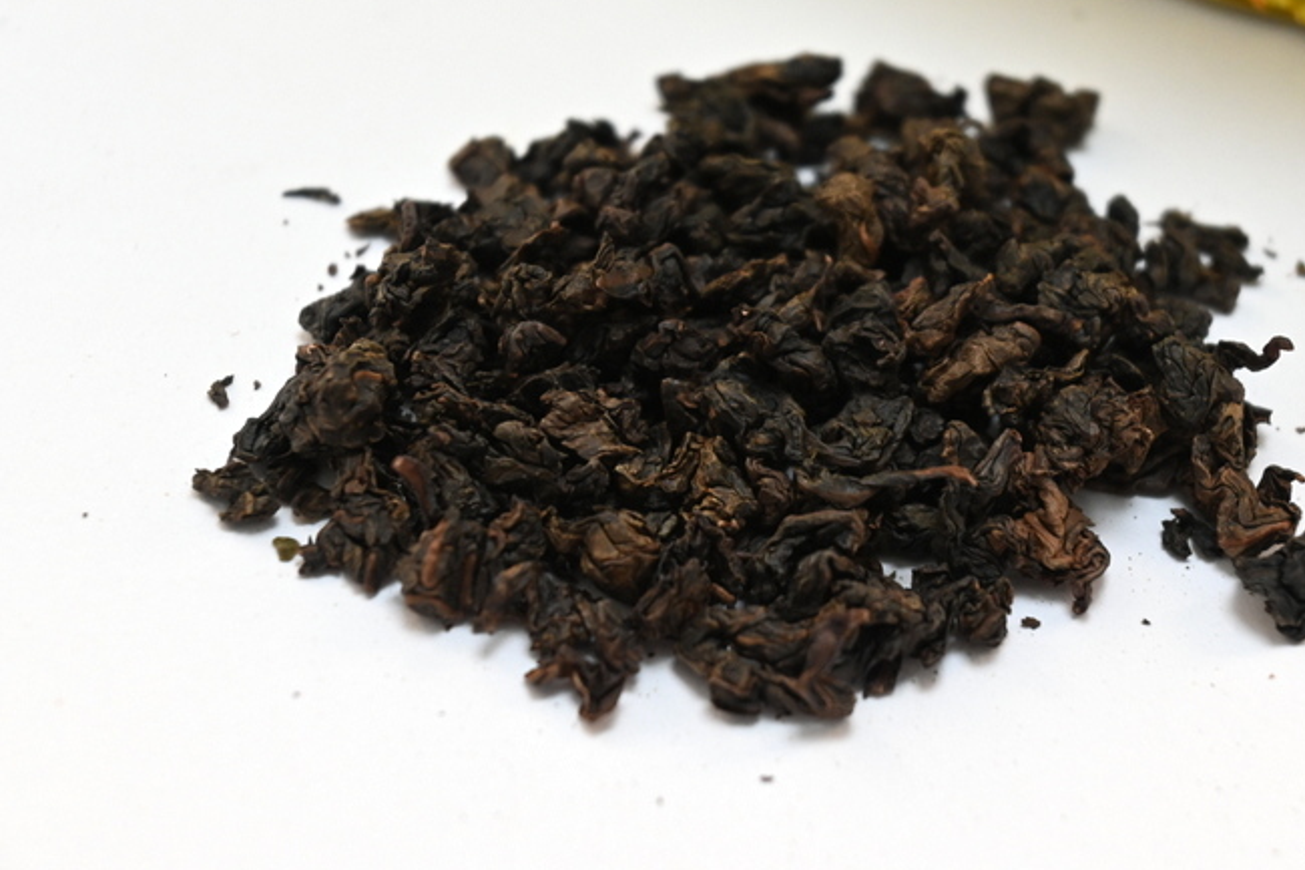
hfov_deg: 23.9
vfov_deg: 16.1
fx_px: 3080
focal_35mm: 85
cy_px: 362
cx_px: 787
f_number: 6
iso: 900
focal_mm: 46
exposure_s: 1/125
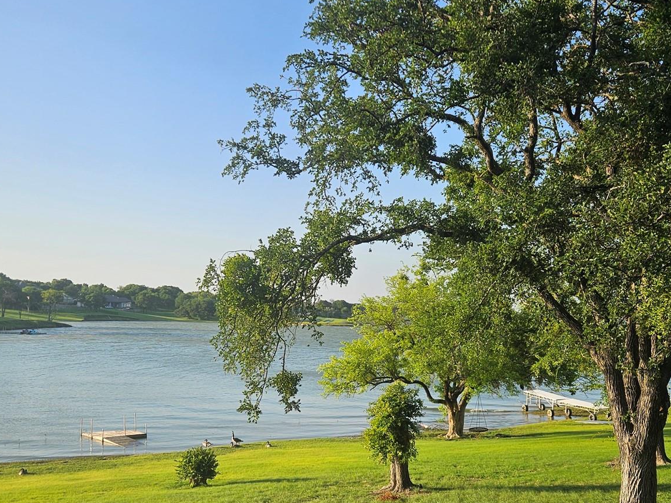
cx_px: 339
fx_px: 795
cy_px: 330
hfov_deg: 45.8
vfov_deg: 34.9
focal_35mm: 41
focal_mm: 5.4
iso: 25
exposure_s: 1/1354
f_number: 1.8
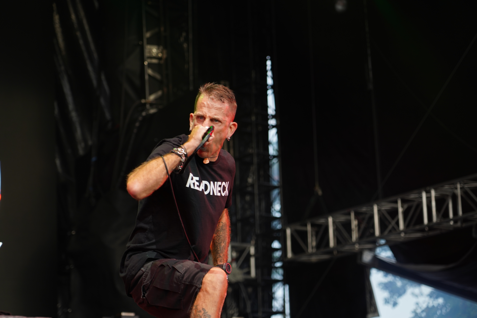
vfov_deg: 13.0
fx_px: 1391
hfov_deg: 19.5
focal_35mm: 105
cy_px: 159
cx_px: 238
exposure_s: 1/125
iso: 400
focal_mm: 105
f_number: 4
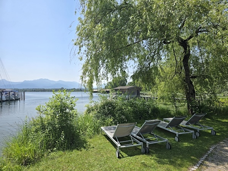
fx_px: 151
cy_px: 86
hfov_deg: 73.9
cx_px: 114
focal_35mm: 23
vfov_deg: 58.9
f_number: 1.7
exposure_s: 1/876
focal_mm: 6.3
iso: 12
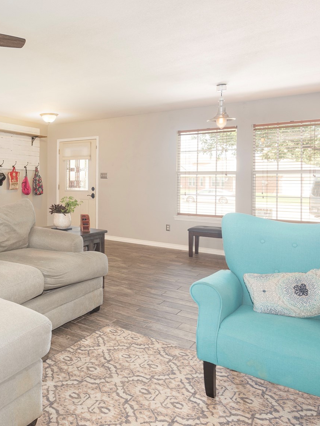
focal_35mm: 29
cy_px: 184
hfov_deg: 42.3
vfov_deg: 61.4
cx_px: 6
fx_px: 357
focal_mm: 16
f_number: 7.1
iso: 100
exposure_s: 1.3
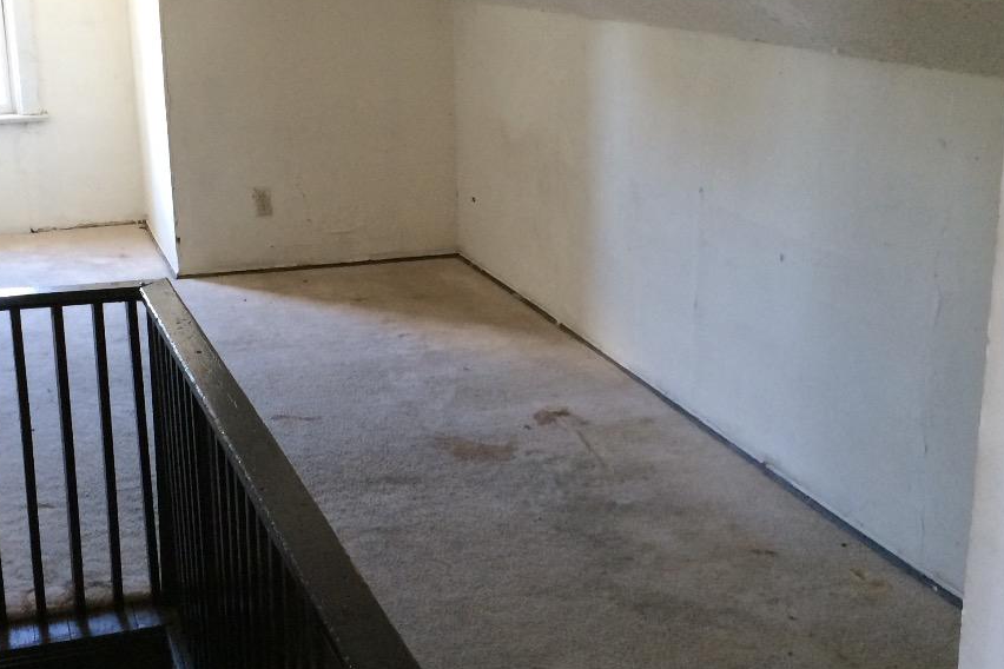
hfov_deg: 38.8
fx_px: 1422
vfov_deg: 26.5
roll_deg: +0.4
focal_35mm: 51
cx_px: 416
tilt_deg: -13.9
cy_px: 299
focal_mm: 4.15
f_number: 2.2
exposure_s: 1/30
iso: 125
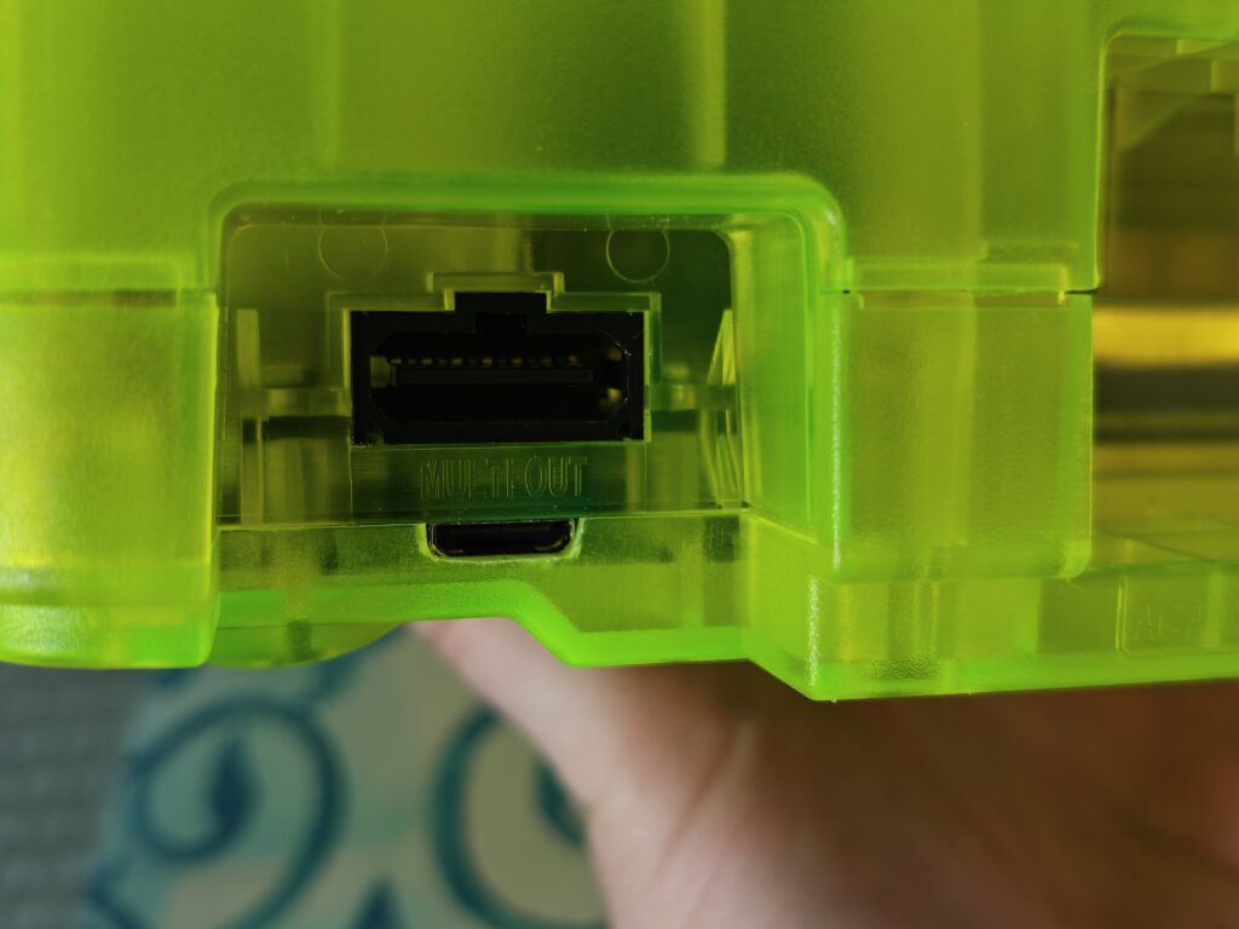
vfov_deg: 34.3
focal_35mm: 42
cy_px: 464
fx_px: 1503
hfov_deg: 44.8
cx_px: 620
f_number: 1.68
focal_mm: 6.57
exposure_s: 1/60
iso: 185
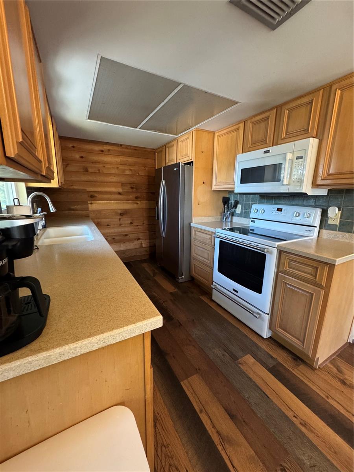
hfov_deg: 85.7
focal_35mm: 14
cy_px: 236
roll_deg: -0.6
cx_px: 177
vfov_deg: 102.1
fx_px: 191
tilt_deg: -11.9
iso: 640
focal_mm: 2.22
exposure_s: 1/60
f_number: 2.2
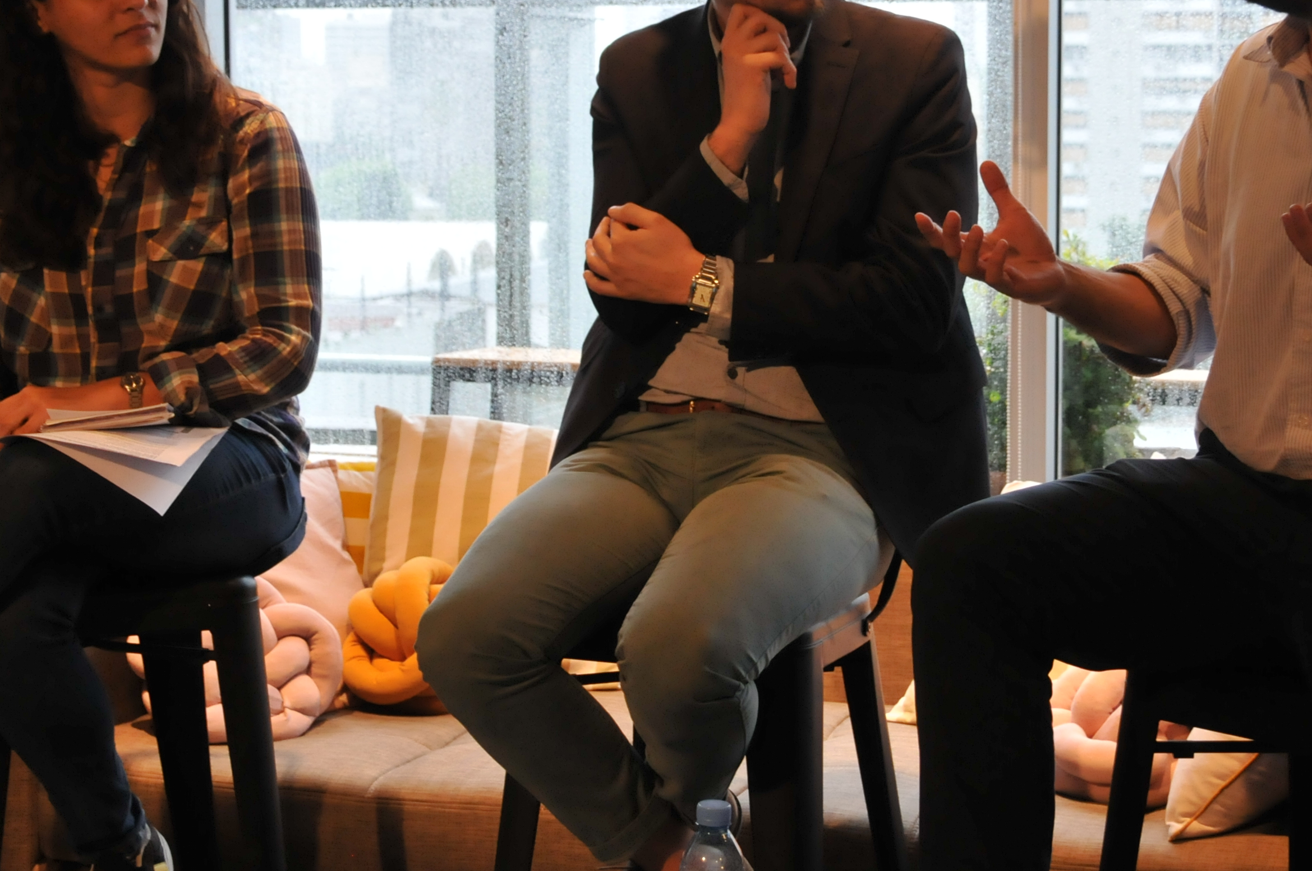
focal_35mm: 77
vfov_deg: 17.6
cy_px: 307
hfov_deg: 26.3
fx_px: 2803
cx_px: 703
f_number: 5
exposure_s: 1/125
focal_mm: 28
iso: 800
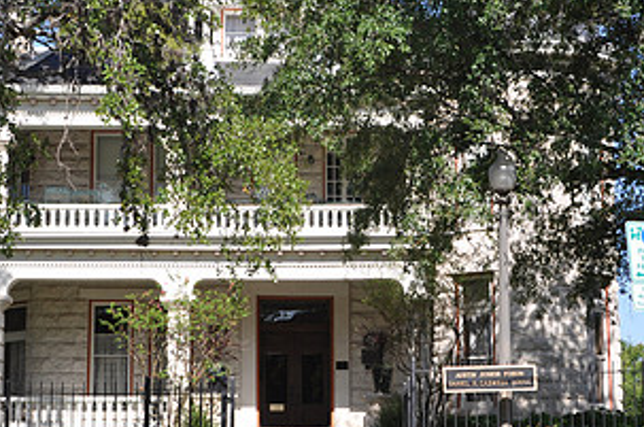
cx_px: 315
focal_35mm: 92
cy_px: 182
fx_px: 1643
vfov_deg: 14.8
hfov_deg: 22.2
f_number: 8
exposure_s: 1/250
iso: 200
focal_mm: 32
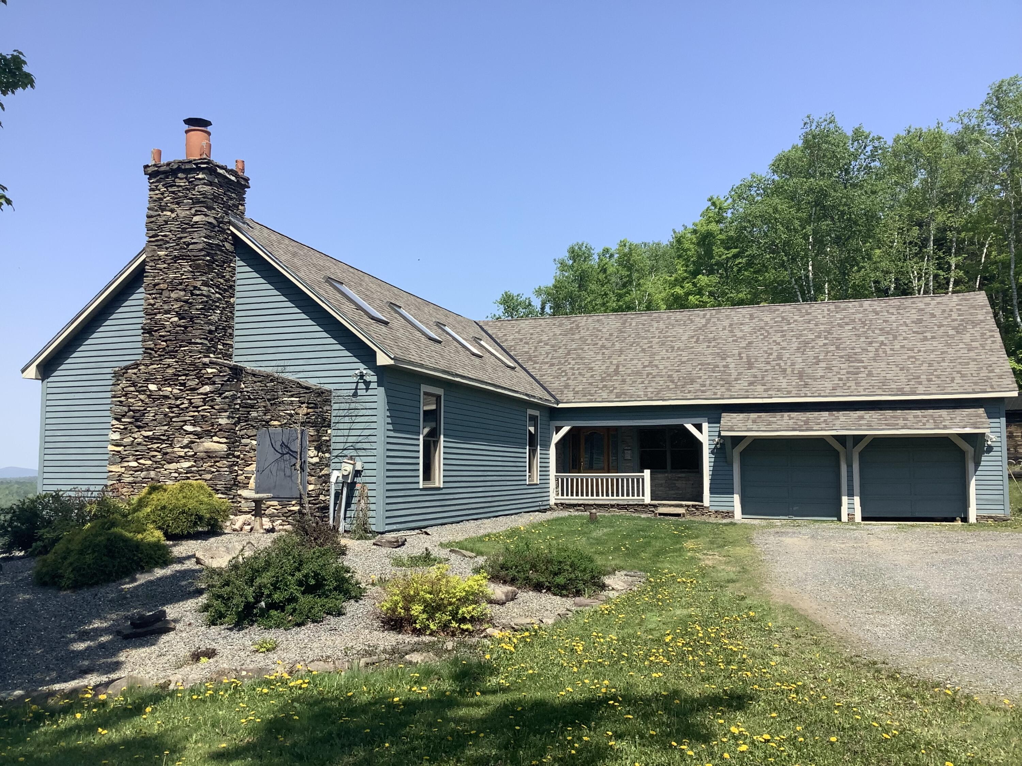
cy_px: 383
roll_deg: -0.3
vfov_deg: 45.4
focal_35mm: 31
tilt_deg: +4.8
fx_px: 915
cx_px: 511
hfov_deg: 58.4
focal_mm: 3.3
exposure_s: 1/1087
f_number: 2.4
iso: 25
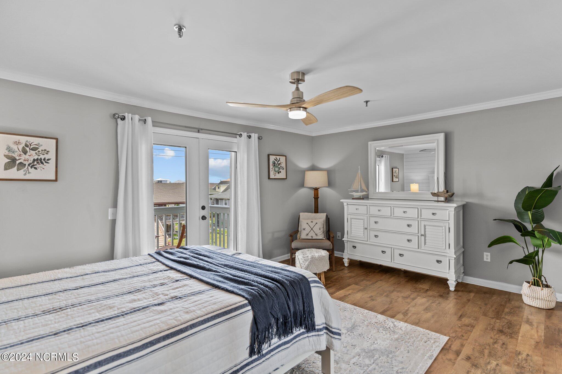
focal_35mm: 18
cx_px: 281
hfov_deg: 90.0
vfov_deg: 67.4
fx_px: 281
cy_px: 187
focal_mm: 18
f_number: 3.2
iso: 100
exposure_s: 1/10
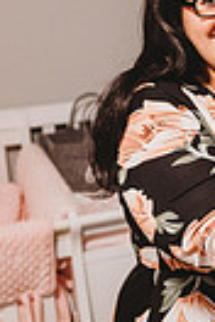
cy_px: 156
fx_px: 735
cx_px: 318
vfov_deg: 24.8
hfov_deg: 15.4
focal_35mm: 82
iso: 2000
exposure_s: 1/160
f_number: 2.2
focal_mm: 24
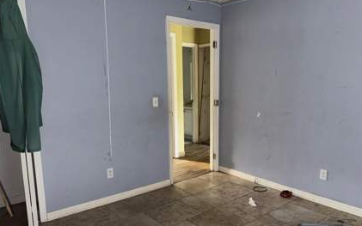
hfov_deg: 64.4
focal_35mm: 29
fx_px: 286
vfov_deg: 43.0
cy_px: 132
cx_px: 204
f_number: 1.78
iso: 125
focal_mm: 6.76
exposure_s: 1/17
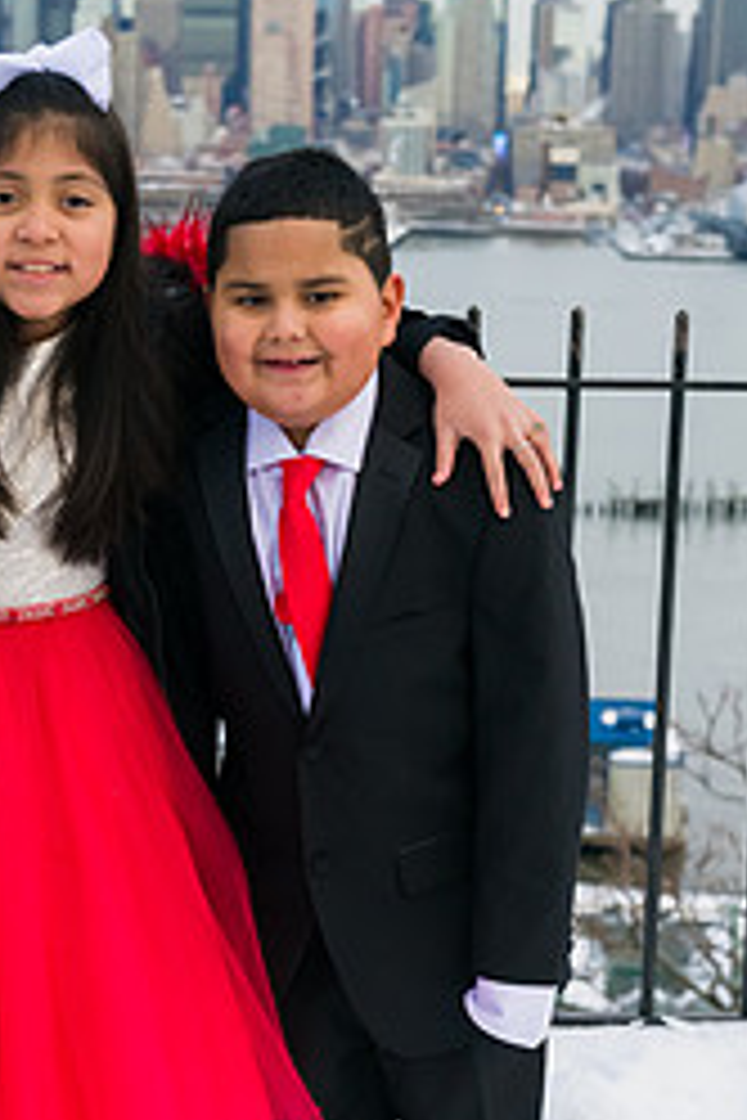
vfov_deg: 21.6
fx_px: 2926
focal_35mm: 94
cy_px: 693
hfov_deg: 14.5
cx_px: 176
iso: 1600
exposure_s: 1/2000
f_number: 5
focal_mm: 52
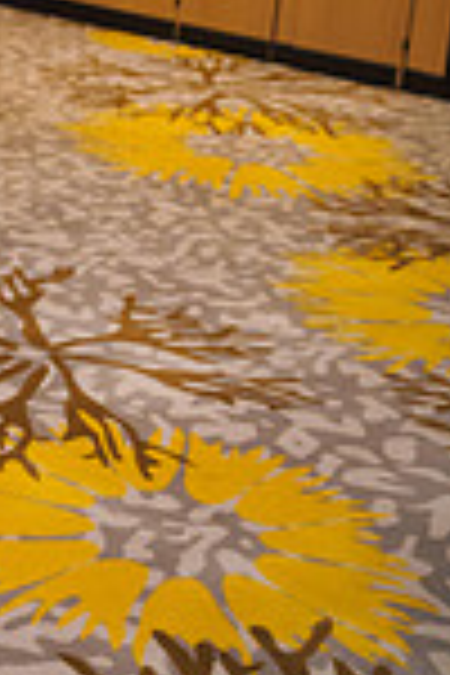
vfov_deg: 25.6
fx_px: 1462
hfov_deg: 16.1
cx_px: -212
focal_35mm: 78
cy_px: 144
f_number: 5
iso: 3200
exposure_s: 1/100
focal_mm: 26
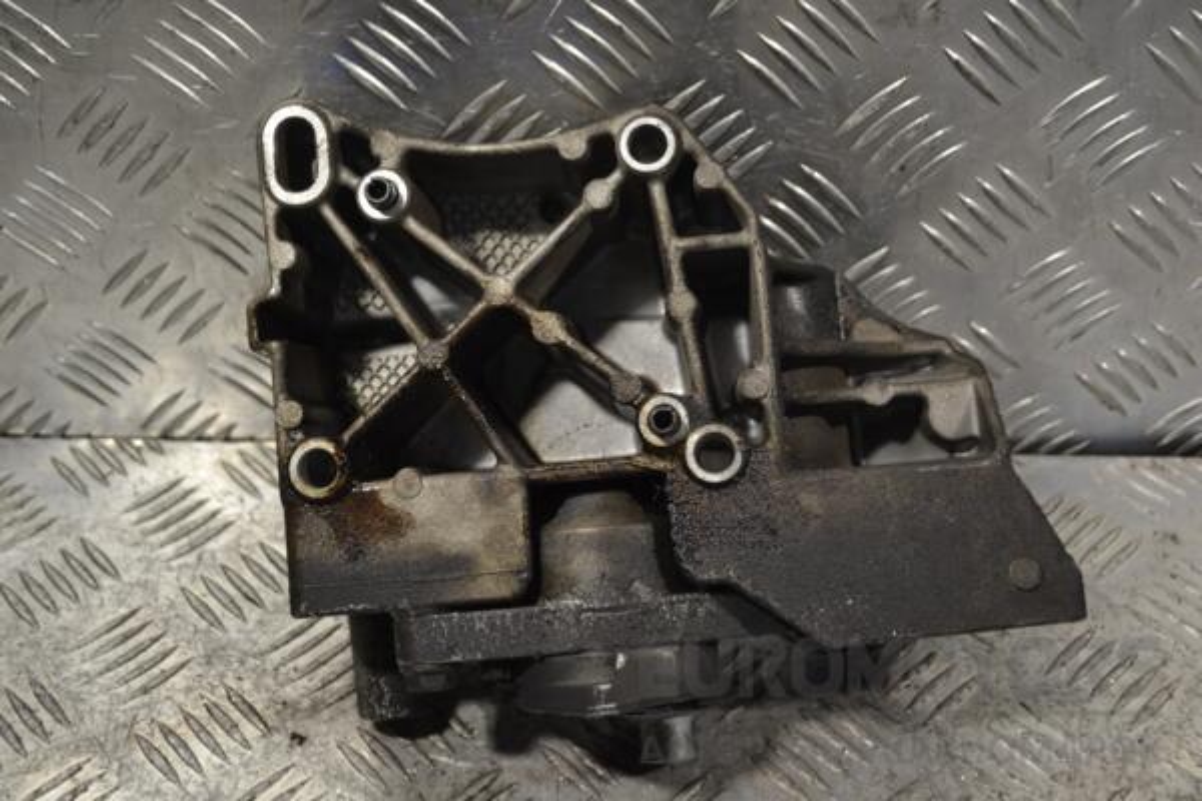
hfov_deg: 41.1
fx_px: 1603
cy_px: 400
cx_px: 601
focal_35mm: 48
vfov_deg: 28.1
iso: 400
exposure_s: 1/100
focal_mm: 32
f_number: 5
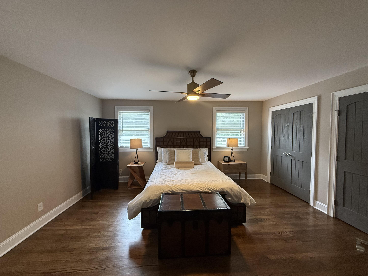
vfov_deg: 85.7
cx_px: 184
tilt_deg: -2.2
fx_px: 149
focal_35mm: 14
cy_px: 138
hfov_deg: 102.1
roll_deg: -0.2
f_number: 2.2
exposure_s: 1/120
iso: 320
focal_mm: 2.22
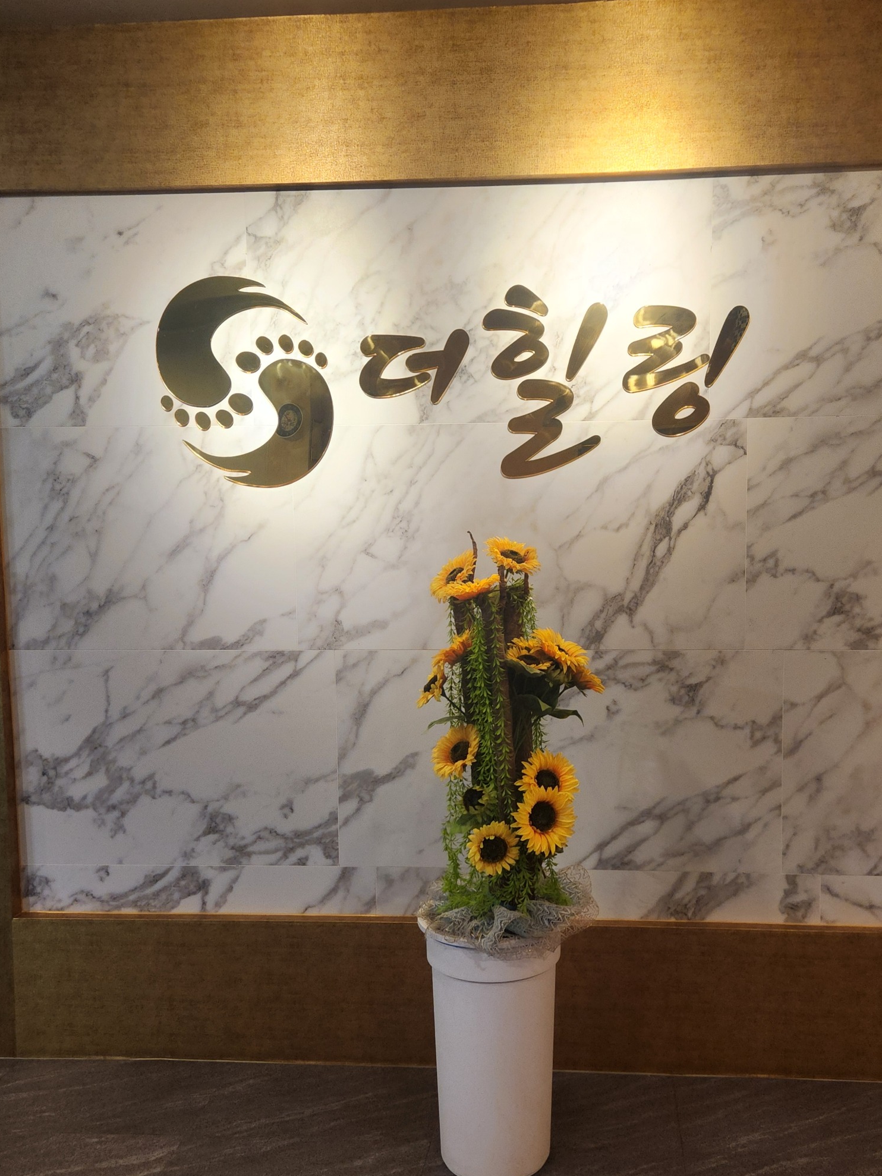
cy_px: 621
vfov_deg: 58.3
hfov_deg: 45.3
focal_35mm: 31
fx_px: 1053
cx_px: 516
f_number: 1.8
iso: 200
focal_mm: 5.4
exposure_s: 1/60
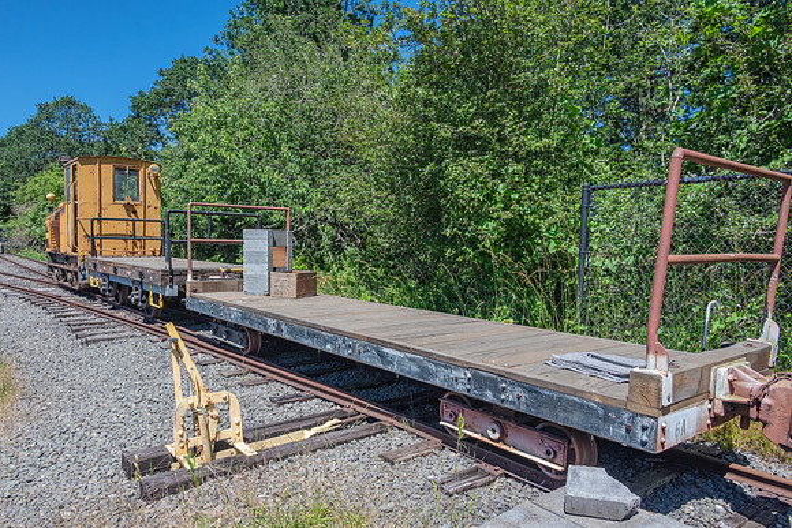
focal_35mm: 26
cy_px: 282
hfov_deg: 70.1
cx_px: 369
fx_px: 564
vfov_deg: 50.2
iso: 640
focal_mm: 24
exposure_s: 1/800
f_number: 9
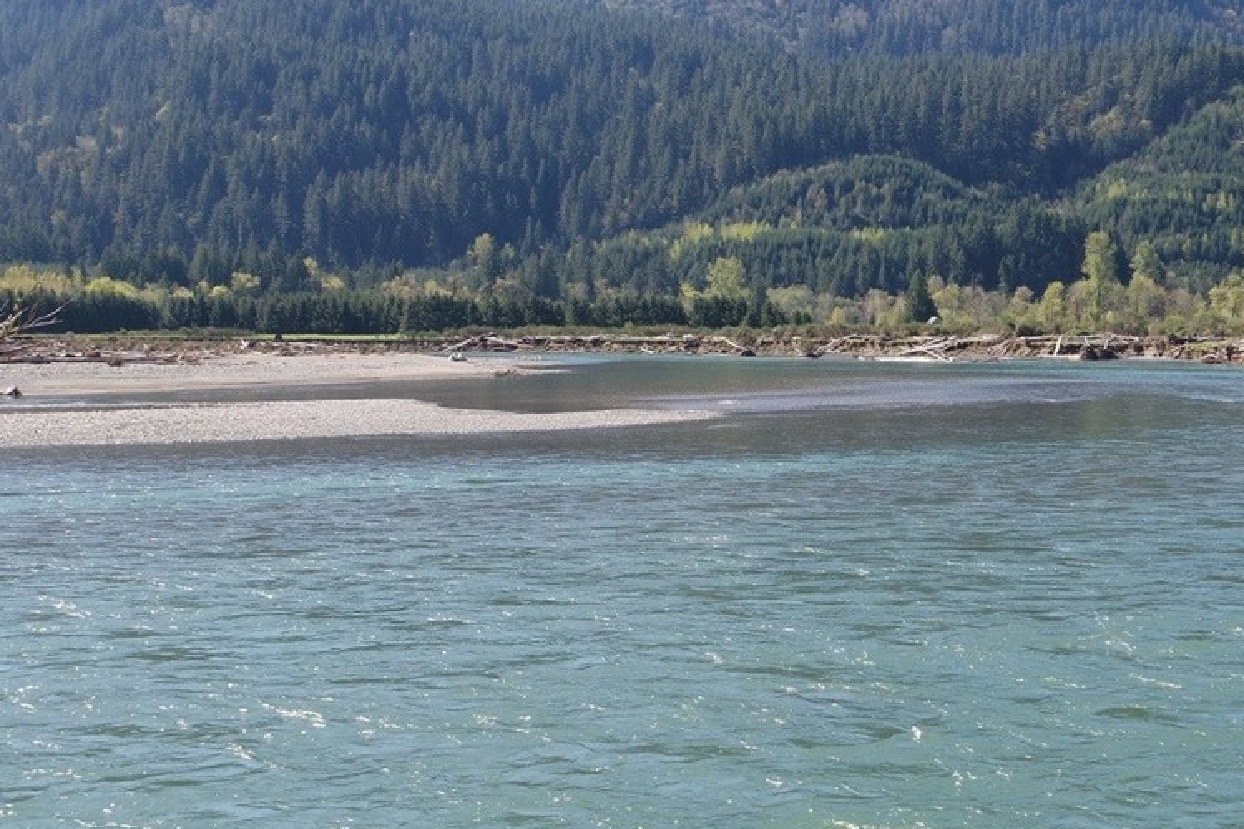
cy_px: 347
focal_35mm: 58
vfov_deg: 23.3
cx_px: 739
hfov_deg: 34.4
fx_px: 2004
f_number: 6.3
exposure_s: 1/160
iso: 160
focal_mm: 15
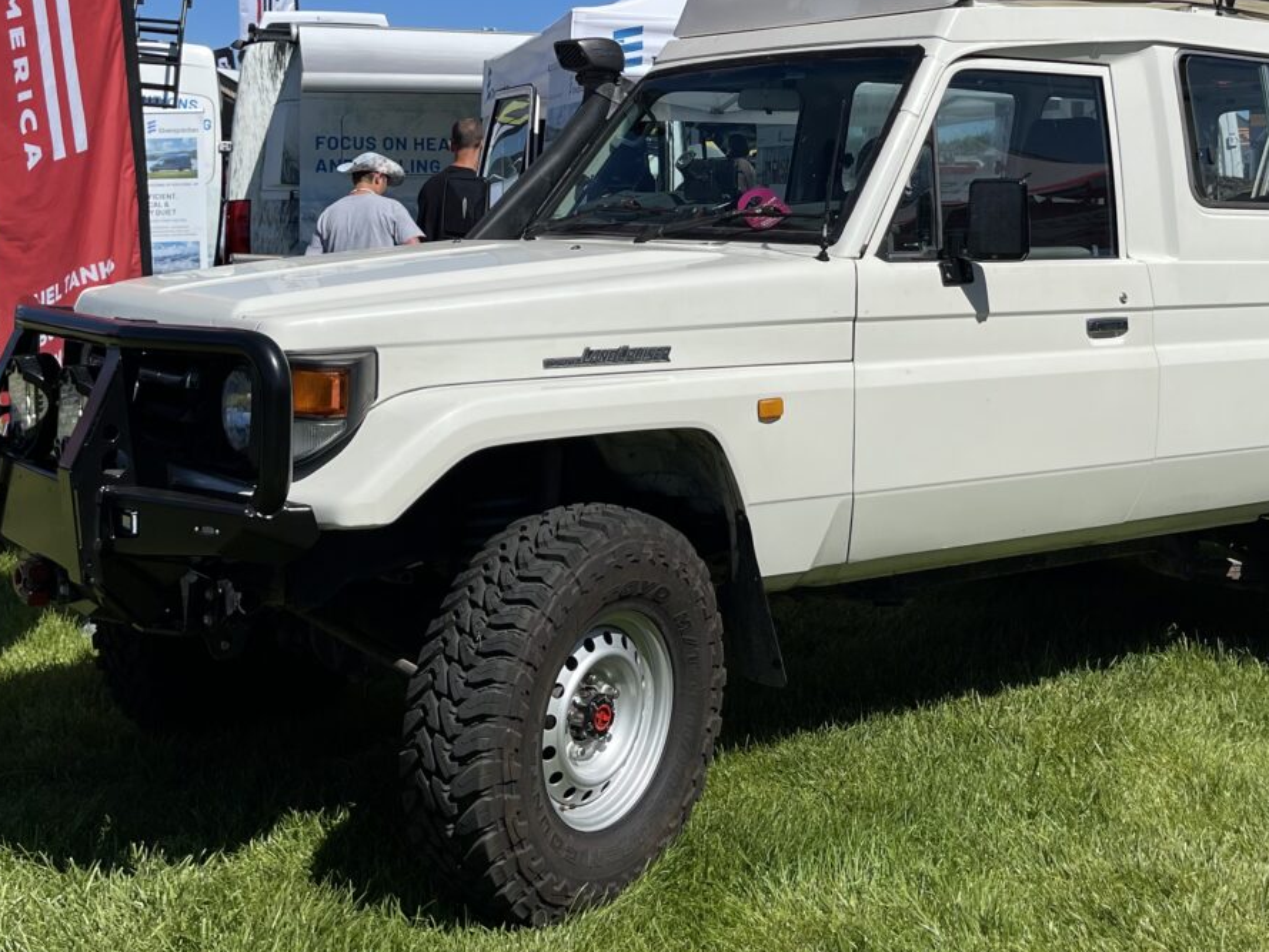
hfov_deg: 41.7
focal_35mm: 45
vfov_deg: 31.0
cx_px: 804
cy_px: 138
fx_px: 1650
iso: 32
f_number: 1.6
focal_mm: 5.1
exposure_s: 1/6993
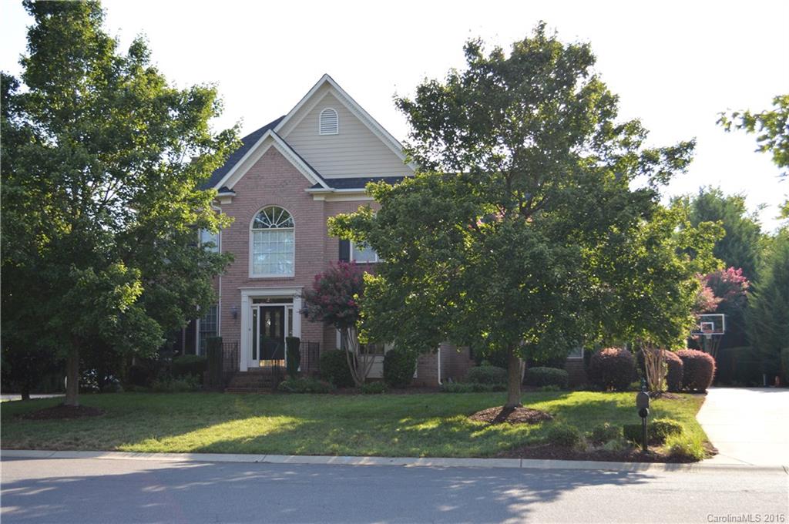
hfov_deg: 41.2
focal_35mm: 48
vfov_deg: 28.0
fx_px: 1051
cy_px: 262
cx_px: 394
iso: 100
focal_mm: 32
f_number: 4.8
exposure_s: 1/160
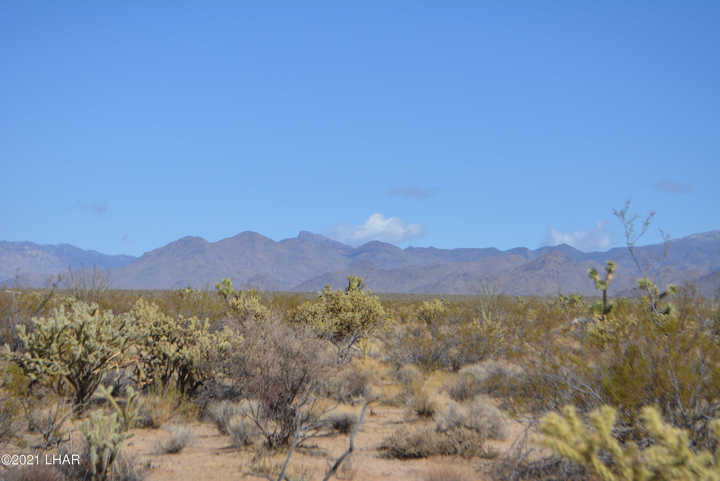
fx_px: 1651
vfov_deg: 16.6
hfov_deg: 24.6
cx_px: 360
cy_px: 240
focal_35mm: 82
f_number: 7.1
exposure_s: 1/2000
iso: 400
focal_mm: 55
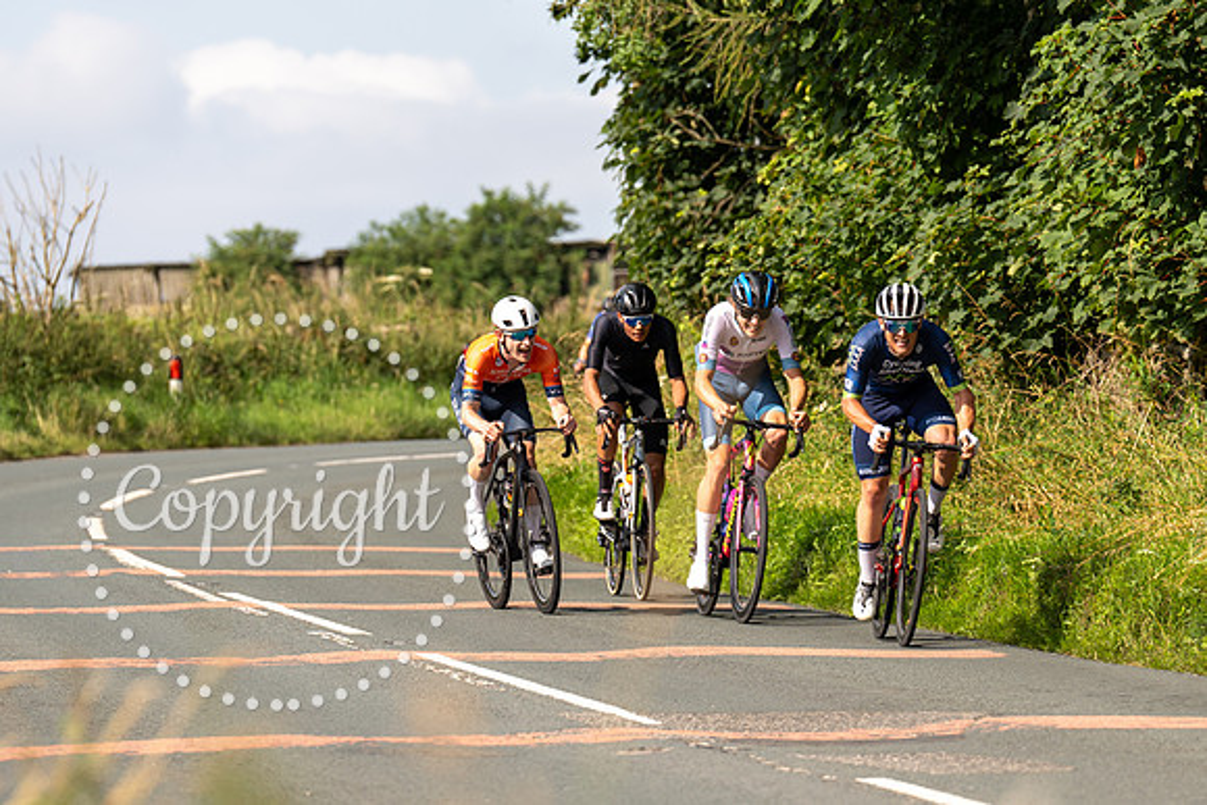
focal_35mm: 266
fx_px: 8935
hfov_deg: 7.7
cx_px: 653
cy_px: 370
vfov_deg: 5.2
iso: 100
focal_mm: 197
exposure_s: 1/800
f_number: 4.5
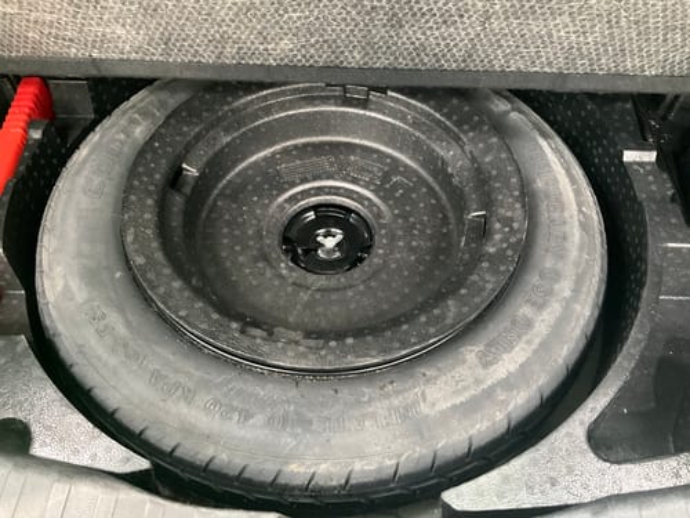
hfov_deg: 61.7
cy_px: 259
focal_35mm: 29
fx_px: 578
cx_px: 345
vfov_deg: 48.2
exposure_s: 1/25
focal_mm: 3
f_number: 1.8
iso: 500
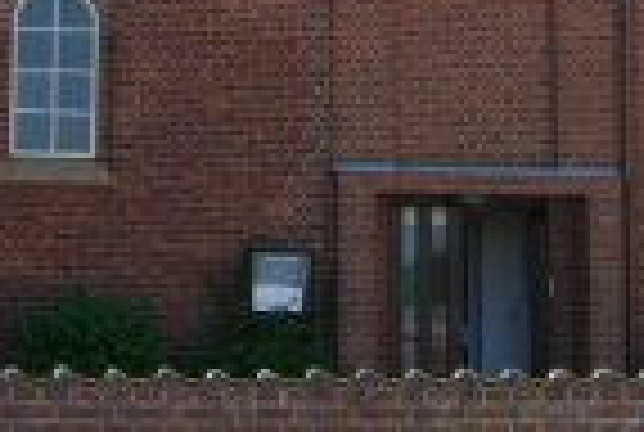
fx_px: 1990
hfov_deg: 18.3
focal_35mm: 111
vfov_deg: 12.0
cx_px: 151
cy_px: -137
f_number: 3.8
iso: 50
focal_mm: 7.5
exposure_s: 1/287
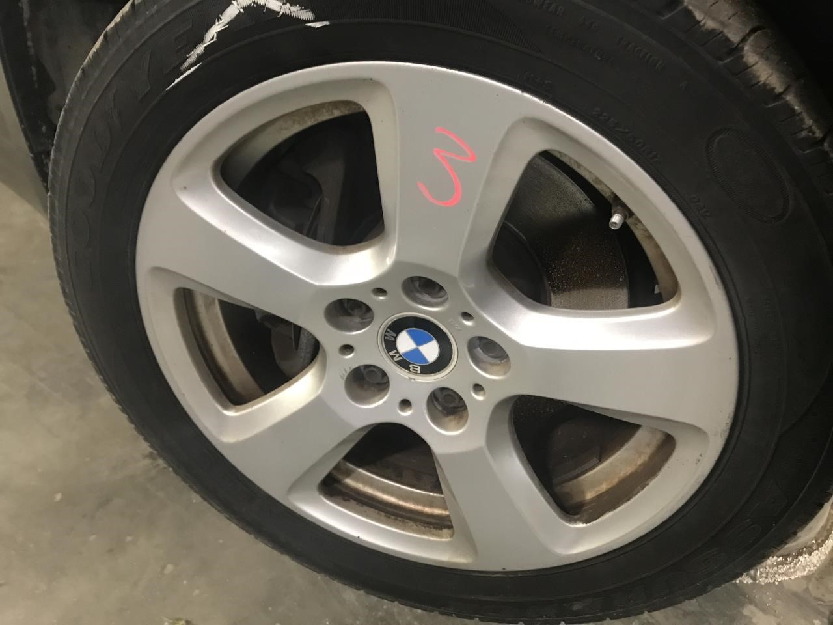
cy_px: 312
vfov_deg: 49.7
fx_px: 674
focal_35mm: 28
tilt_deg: -35.8
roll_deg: -4.0
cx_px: 416
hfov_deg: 63.4
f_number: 1.8
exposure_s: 1/12
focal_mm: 3.99
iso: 100
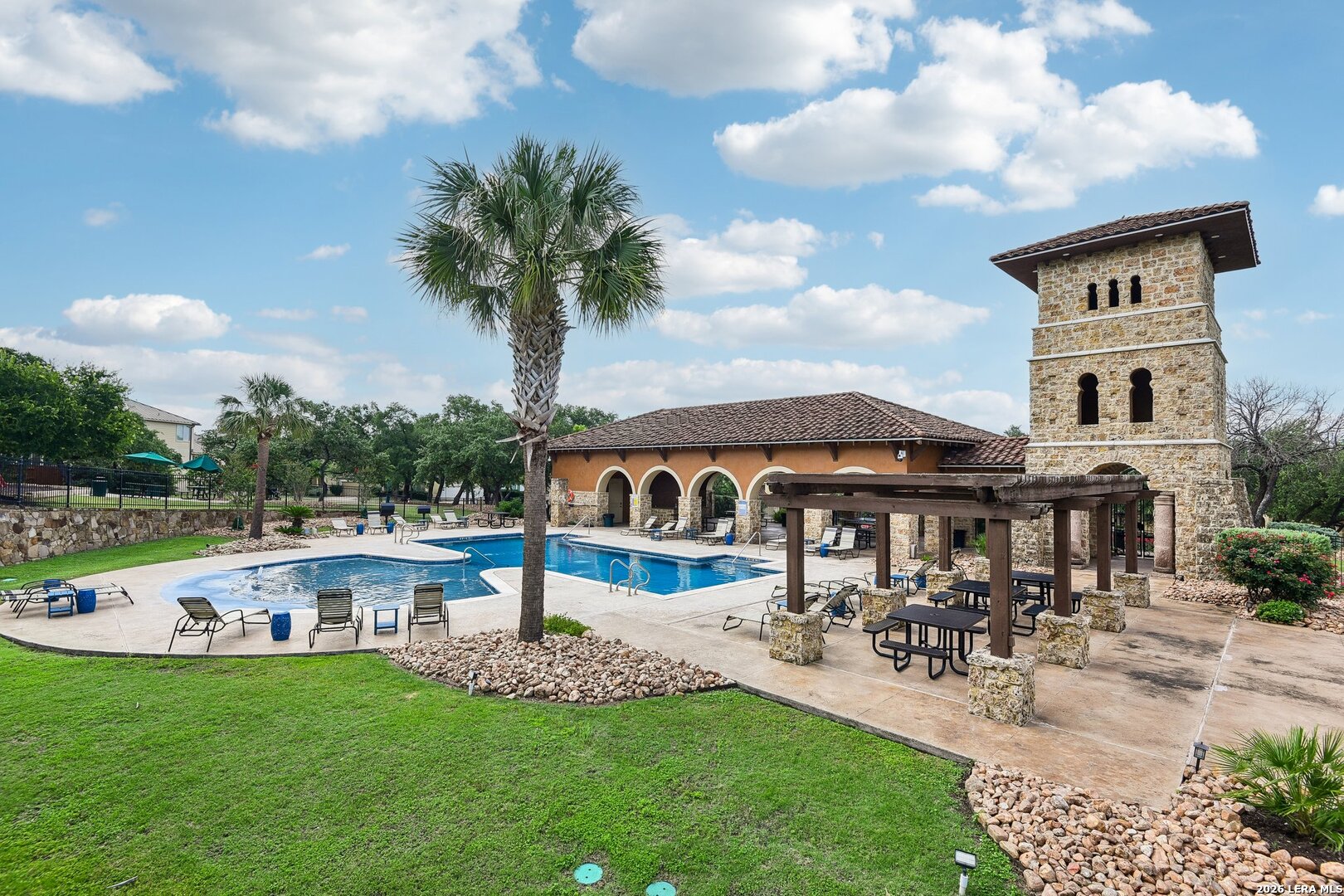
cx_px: 672
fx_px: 597
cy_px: 448
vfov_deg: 73.7
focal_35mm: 16
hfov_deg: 96.7
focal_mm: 16
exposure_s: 1/320
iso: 400
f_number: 8
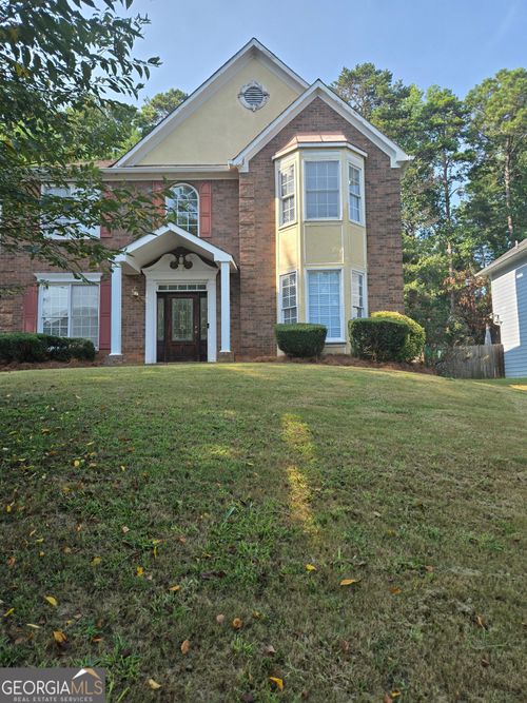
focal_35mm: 23
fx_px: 467
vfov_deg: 73.9
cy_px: 352
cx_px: 264
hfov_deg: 58.9
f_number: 1.8
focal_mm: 5.4
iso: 80
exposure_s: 1/1718
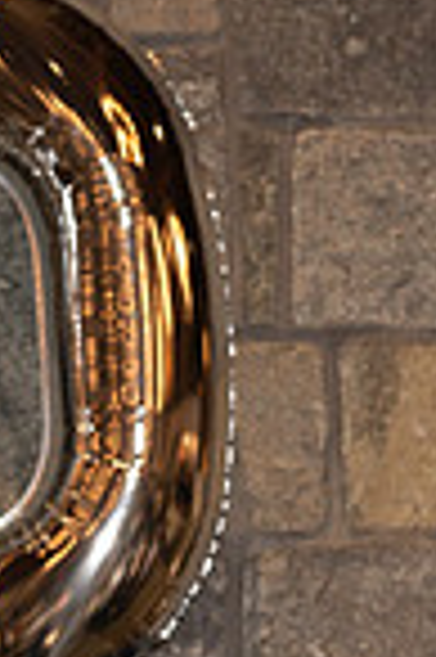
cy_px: 940
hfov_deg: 5.9
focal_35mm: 232
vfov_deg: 8.7
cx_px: -96
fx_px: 4224
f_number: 4
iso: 320
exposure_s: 1/100
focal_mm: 50
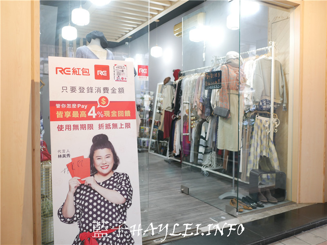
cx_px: 164
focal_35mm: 30
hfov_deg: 60.0
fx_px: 283
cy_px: 122
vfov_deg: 46.8
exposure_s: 1/60
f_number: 1.7
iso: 400
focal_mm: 15
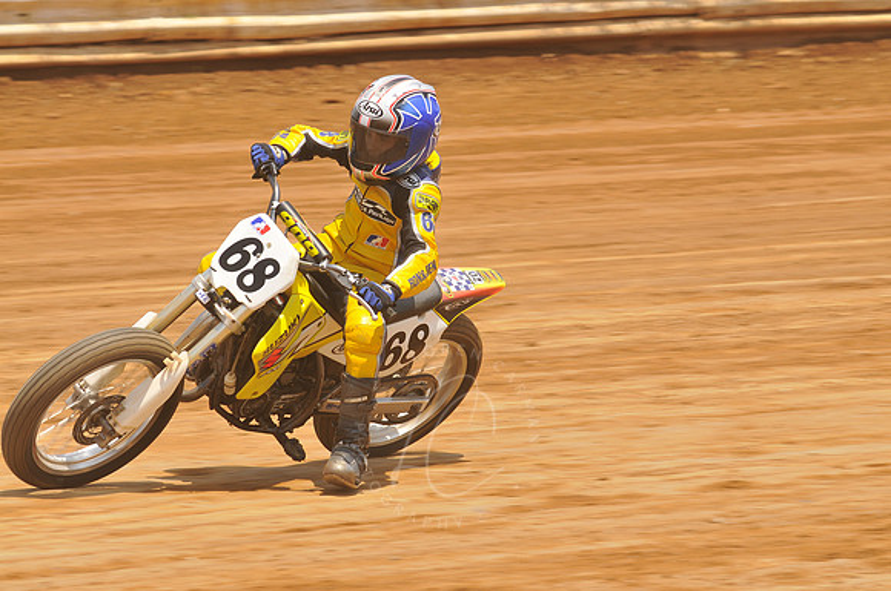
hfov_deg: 9.5
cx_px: 446
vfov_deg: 6.3
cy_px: 296
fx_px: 5376
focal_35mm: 218
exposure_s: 1/400
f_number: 8
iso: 200
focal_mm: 145
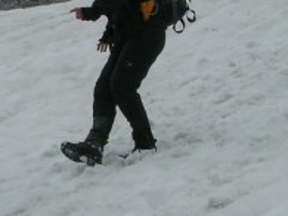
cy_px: 90
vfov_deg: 8.1
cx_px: 3
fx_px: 1530
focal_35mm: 184
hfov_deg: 10.7
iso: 50
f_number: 8
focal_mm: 8.9
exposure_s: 1/315
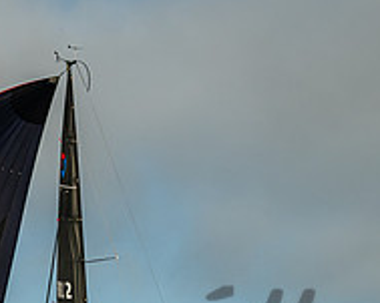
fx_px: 1697
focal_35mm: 151
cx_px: 26
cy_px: 384
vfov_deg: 10.0
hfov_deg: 12.7
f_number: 6.3
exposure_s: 1/640
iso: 250
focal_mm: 51
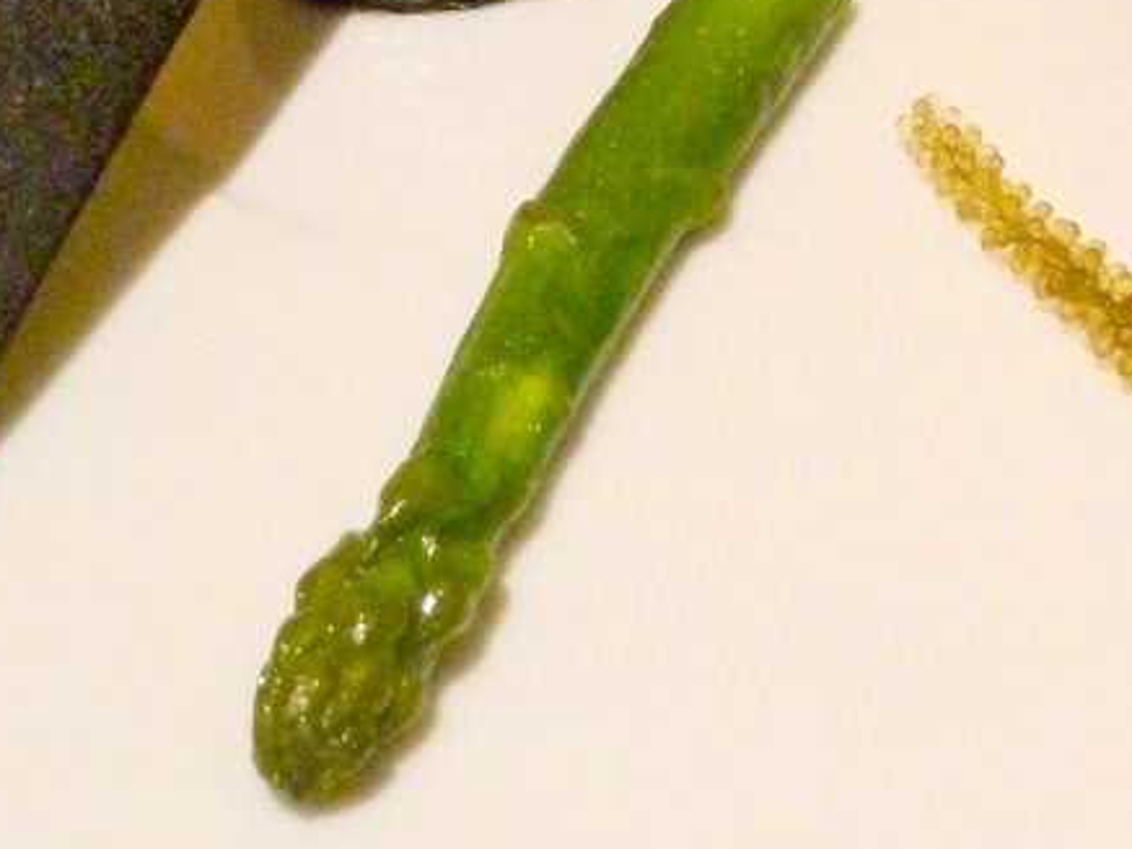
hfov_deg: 18.9
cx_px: 920
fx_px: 3369
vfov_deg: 14.0
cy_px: -122
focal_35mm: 103
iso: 400
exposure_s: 1/30
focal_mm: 7.3
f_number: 3.7
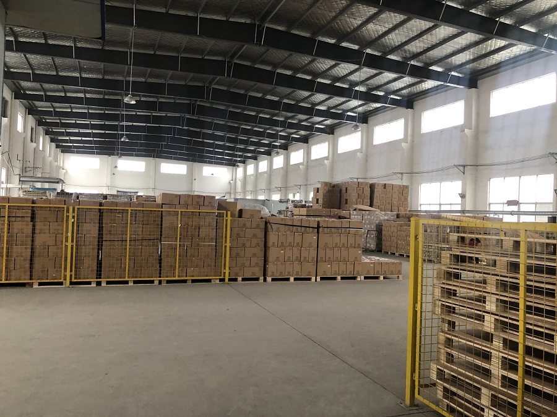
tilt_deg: +2.2
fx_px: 451
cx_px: 278
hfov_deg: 63.4
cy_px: 208
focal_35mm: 28
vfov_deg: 49.7
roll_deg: -1.8
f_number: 1.8
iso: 80
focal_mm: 4
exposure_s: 1/15
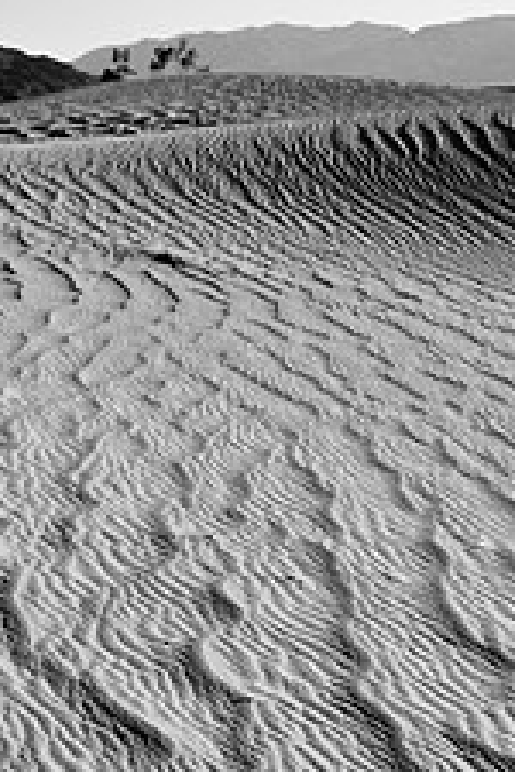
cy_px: 738
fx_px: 1223
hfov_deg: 23.8
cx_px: 273
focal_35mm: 57
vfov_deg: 32.7
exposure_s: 1/400
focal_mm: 19
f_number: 6.3
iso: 400
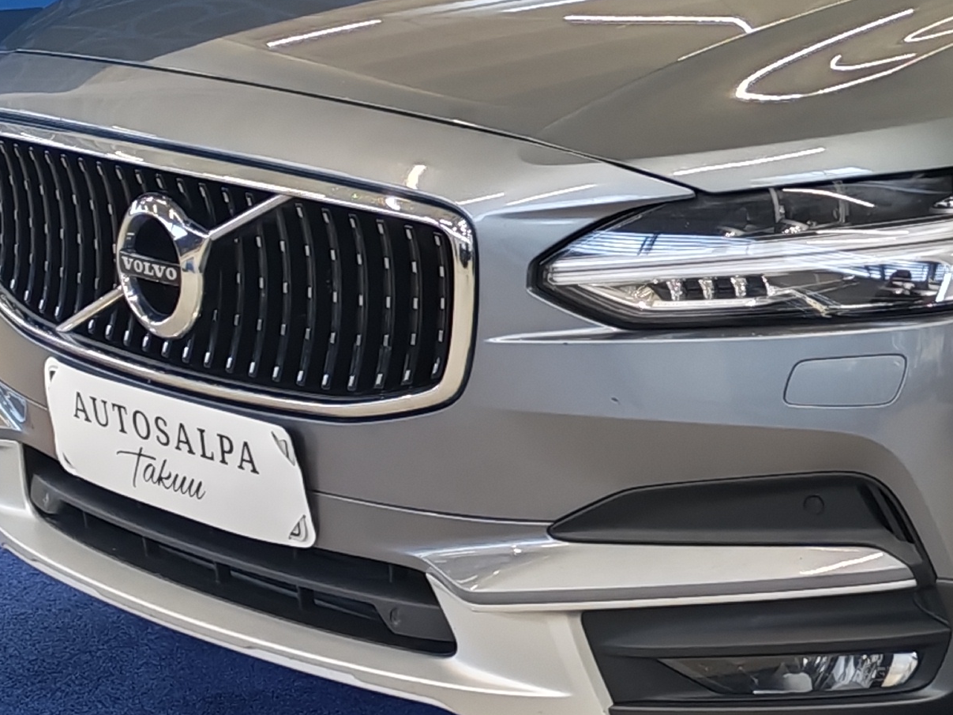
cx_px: 1133
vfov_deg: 13.2
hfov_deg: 16.8
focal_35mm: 112
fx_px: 3083
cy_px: 148
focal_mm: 6.12
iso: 320
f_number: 1.9
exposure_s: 1/100
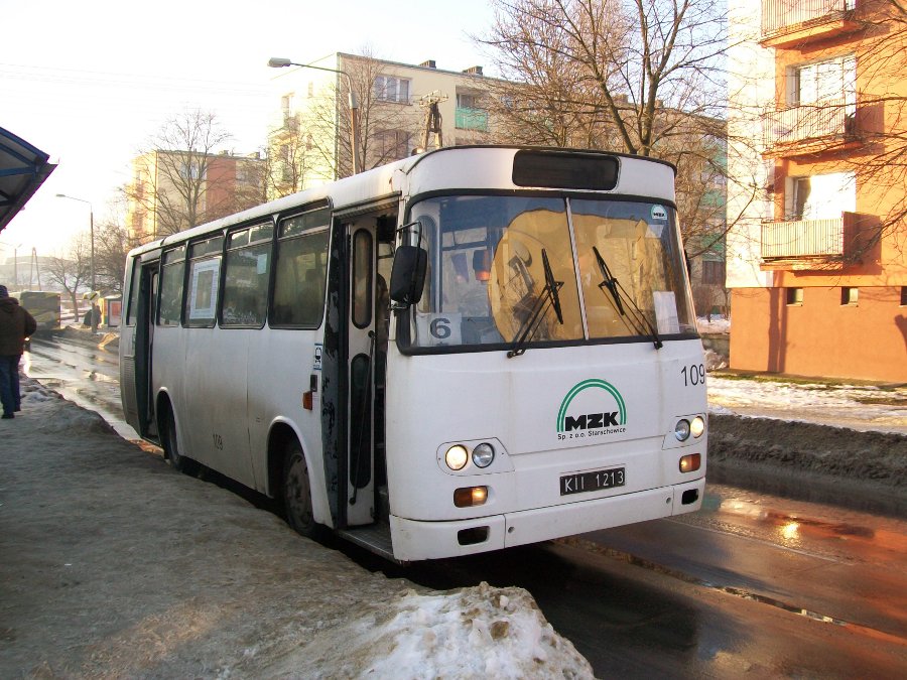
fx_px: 943
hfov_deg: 51.4
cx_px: 454
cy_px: 340
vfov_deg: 39.7
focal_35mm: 36
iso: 64
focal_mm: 6
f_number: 2.7
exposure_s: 1/200
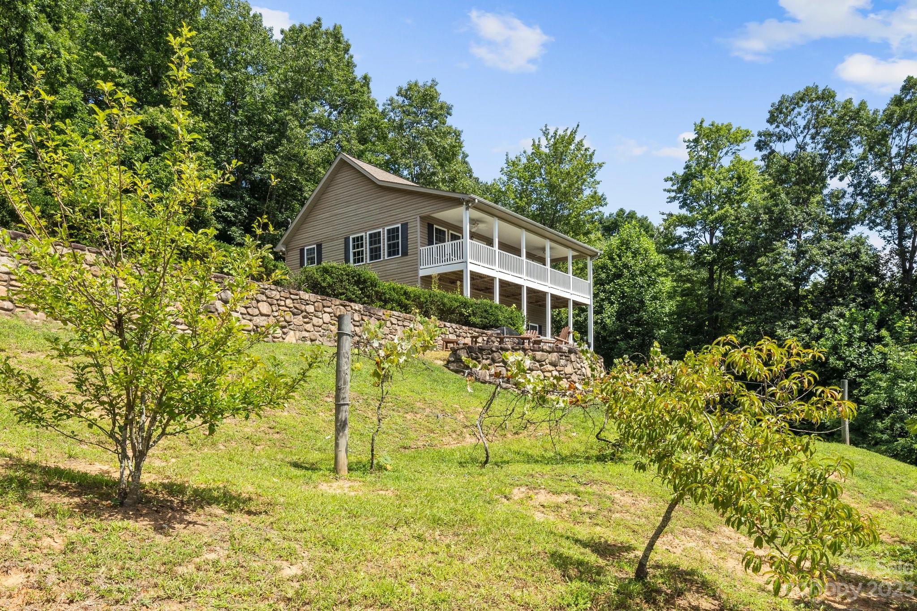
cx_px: 458
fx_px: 637
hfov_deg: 71.5
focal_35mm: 25
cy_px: 306
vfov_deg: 51.3
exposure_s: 1/160
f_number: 16
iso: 400
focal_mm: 17
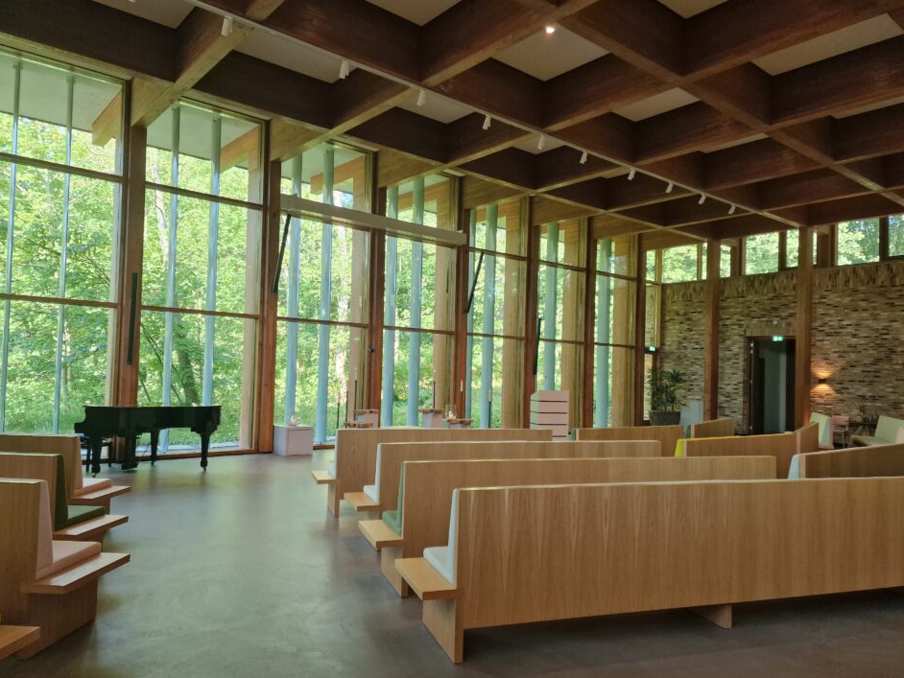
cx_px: 456
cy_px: 354
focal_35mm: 25
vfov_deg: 54.9
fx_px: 653
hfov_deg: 69.4
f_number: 1.8
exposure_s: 1/180
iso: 200
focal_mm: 6.4
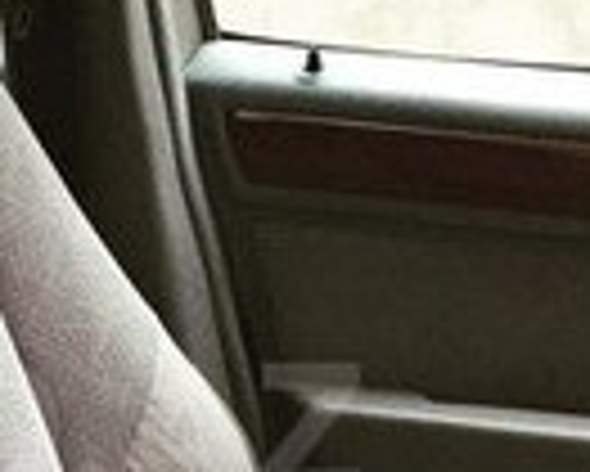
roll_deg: -1.1
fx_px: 2481
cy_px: 432
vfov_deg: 10.8
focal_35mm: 142
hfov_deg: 13.2
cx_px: -99
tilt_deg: -15.2
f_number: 2.2
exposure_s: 1/33
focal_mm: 4.15
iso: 64
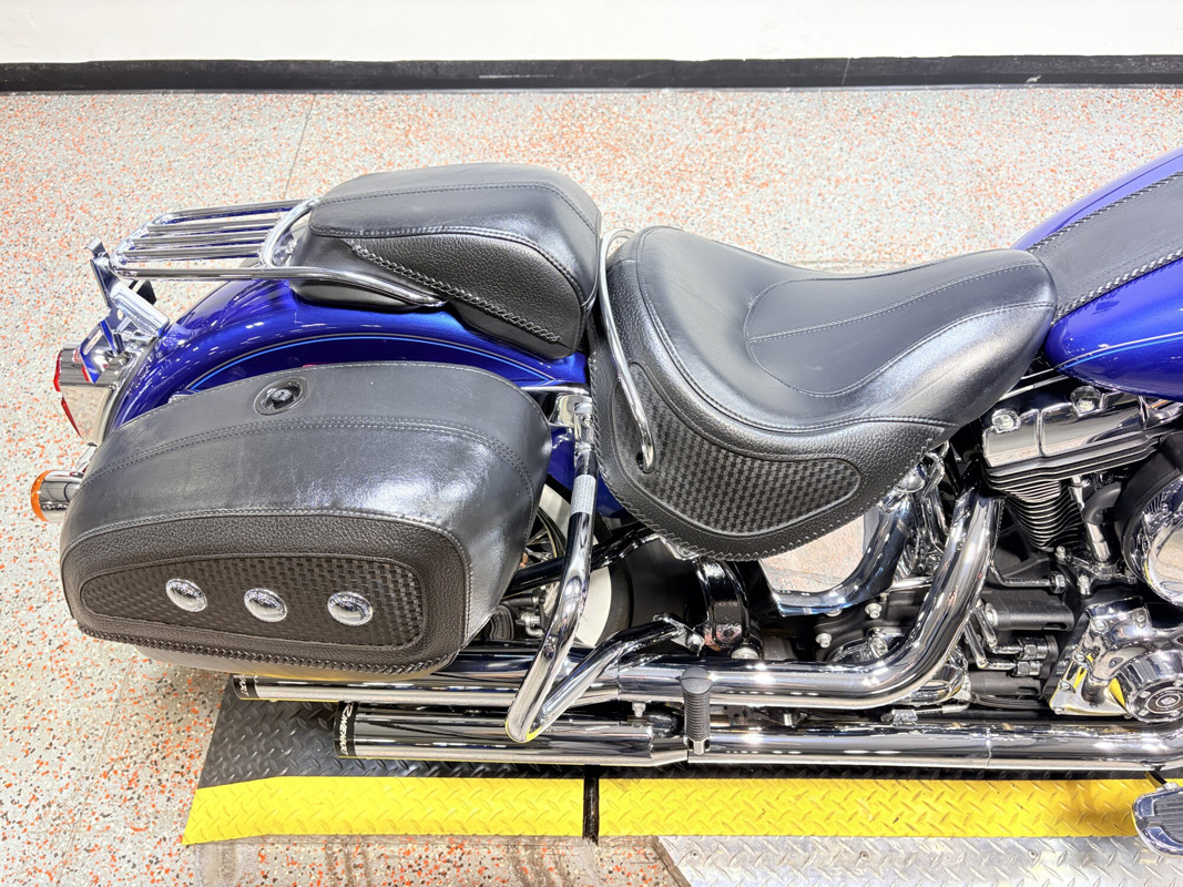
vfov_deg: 53.1
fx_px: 888
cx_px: 592
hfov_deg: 67.3
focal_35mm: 26
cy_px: 444
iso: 125
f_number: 1.6
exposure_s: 1/120
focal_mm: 5.96
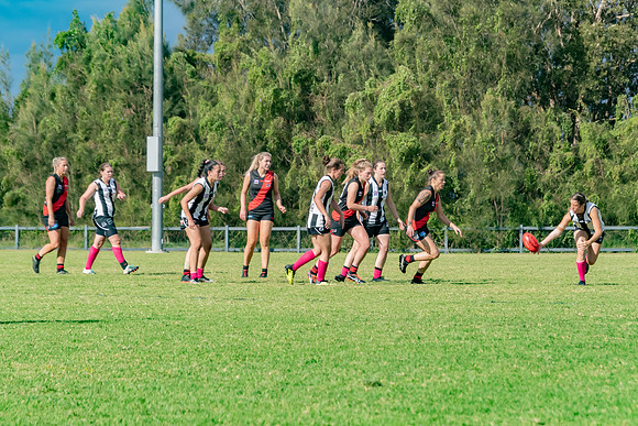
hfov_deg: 10.3
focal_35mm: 200
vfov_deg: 6.9
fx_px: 3549
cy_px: 226
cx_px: 293
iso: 800
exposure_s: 1/3200
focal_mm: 122
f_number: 6.3
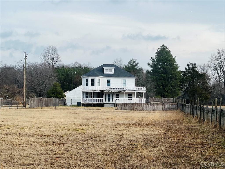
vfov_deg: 19.1
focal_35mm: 77
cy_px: 84
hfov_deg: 25.3
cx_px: 112
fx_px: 500
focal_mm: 9
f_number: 2.8
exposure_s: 1/371
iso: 32
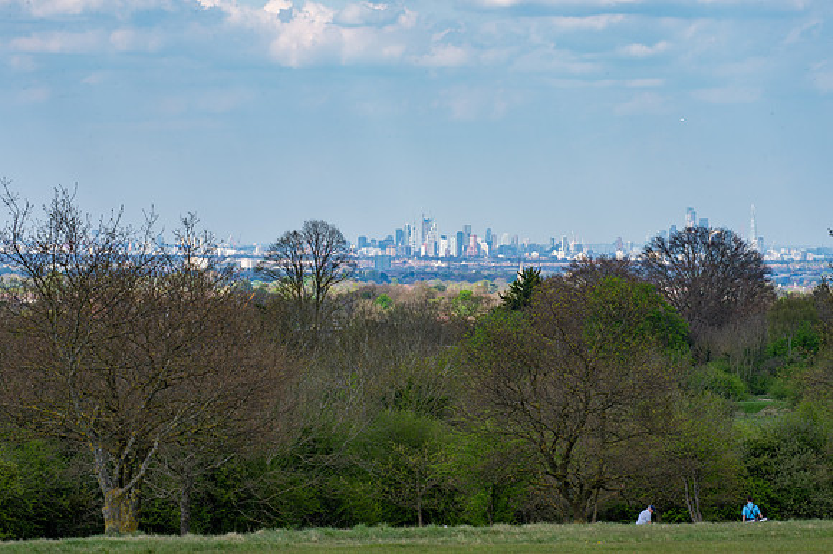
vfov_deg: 6.5
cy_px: 277
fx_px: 4856
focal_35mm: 210
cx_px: 416
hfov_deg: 9.8
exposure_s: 1/100
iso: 100
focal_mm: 210
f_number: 14
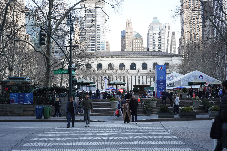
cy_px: 76
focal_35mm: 40
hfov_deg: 48.5
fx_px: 252
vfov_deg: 33.4
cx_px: 114
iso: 1600
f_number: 14
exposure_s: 1/100
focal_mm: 40
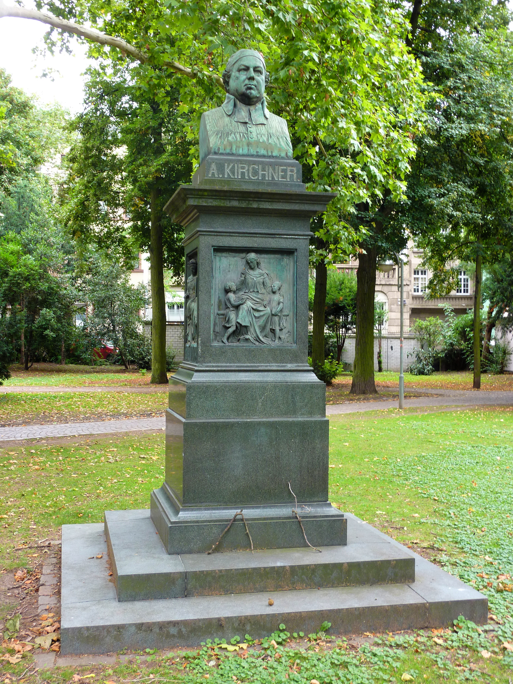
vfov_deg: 46.8
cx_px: 256
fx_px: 790
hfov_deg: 36.0
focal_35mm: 40
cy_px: 342
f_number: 3.6
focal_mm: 6.5
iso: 125
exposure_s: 1/30
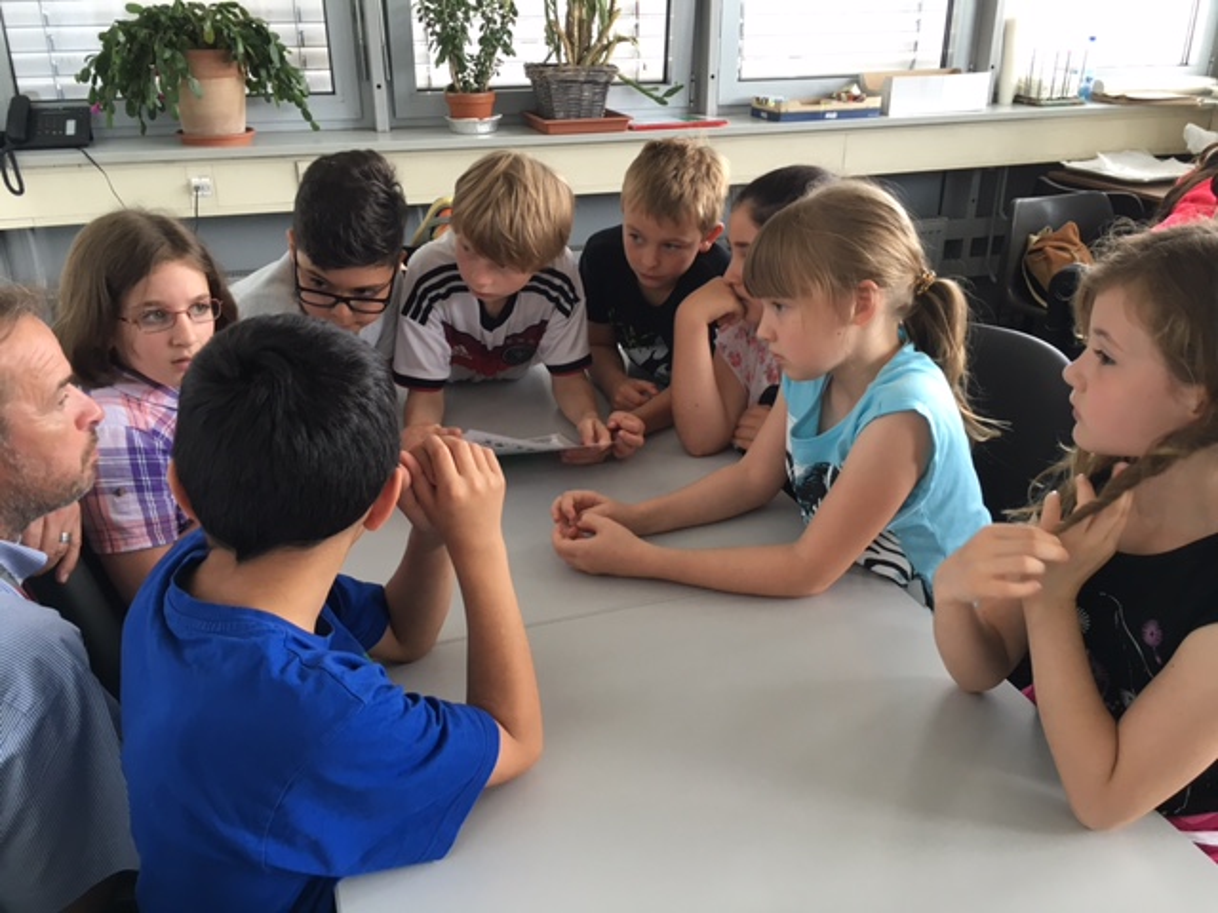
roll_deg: -0.6
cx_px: 609
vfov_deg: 48.2
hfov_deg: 61.7
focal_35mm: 29
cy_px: 456
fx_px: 1020
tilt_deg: -20.4
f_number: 2.2
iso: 80
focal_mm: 4.15
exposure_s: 1/33
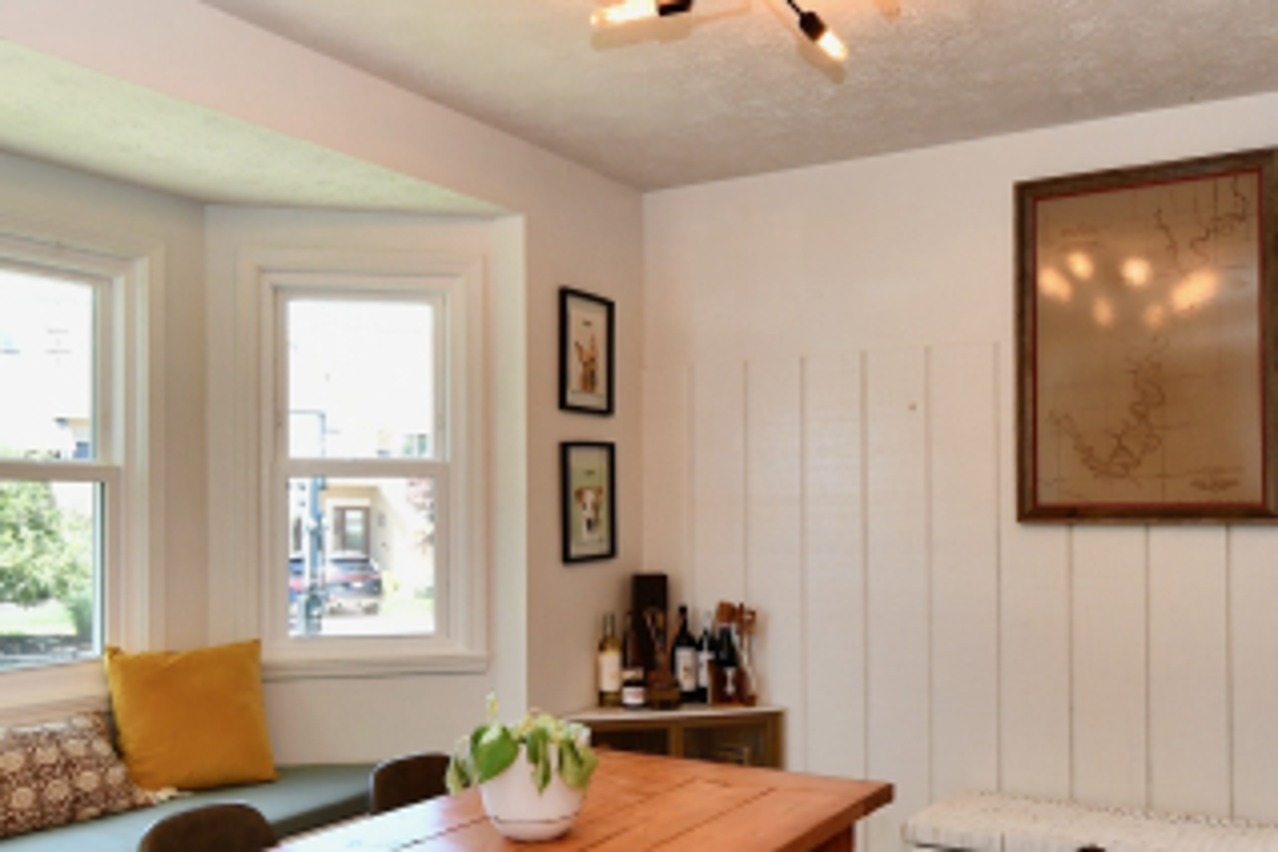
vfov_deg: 39.7
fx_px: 1171
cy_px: 530
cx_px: 575
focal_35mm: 33
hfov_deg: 57.1
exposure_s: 1/100
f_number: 6.3
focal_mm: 14
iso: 640
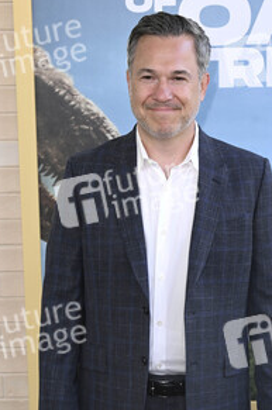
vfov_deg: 21.4
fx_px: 1080
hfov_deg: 14.3
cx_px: 168
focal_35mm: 95
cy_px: 265
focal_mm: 69
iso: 640
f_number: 6.3
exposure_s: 1/250
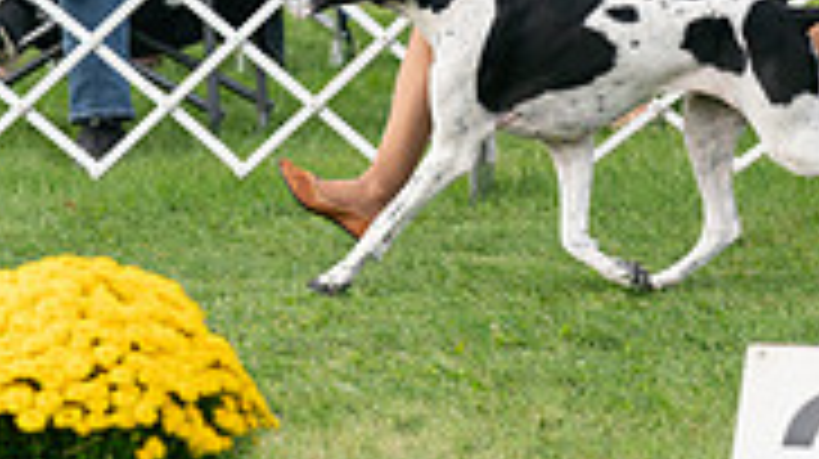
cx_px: 842
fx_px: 8853
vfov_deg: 3.0
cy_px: -140
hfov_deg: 5.3
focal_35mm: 408
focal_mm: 122
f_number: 3.5
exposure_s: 1/1600
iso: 250
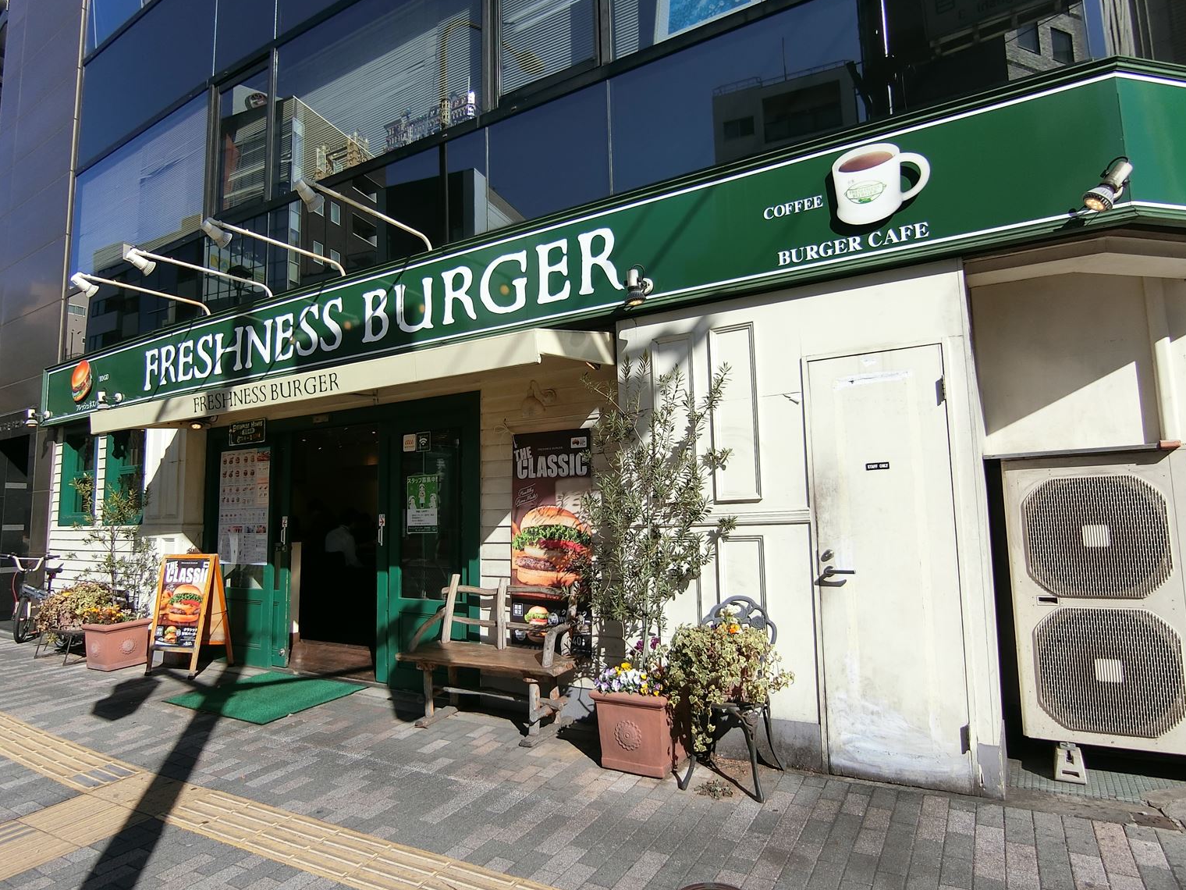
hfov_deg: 81.7
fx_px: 685
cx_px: 585
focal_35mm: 20
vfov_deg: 66.0
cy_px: 447
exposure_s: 1/320
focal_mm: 4.06
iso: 80
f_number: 6.9
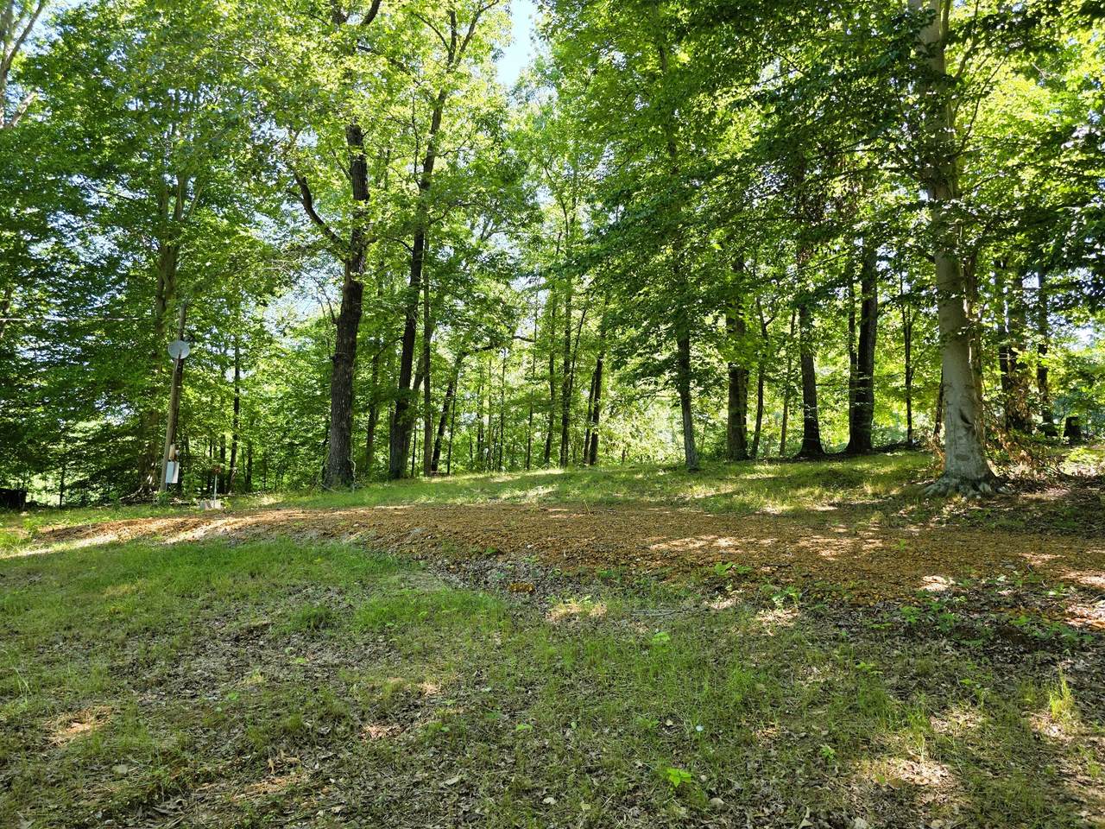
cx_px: 552
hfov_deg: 73.9
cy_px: 414
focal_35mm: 23
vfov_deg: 58.9
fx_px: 734
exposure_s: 1/180
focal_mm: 6.3
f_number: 1.7
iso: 50
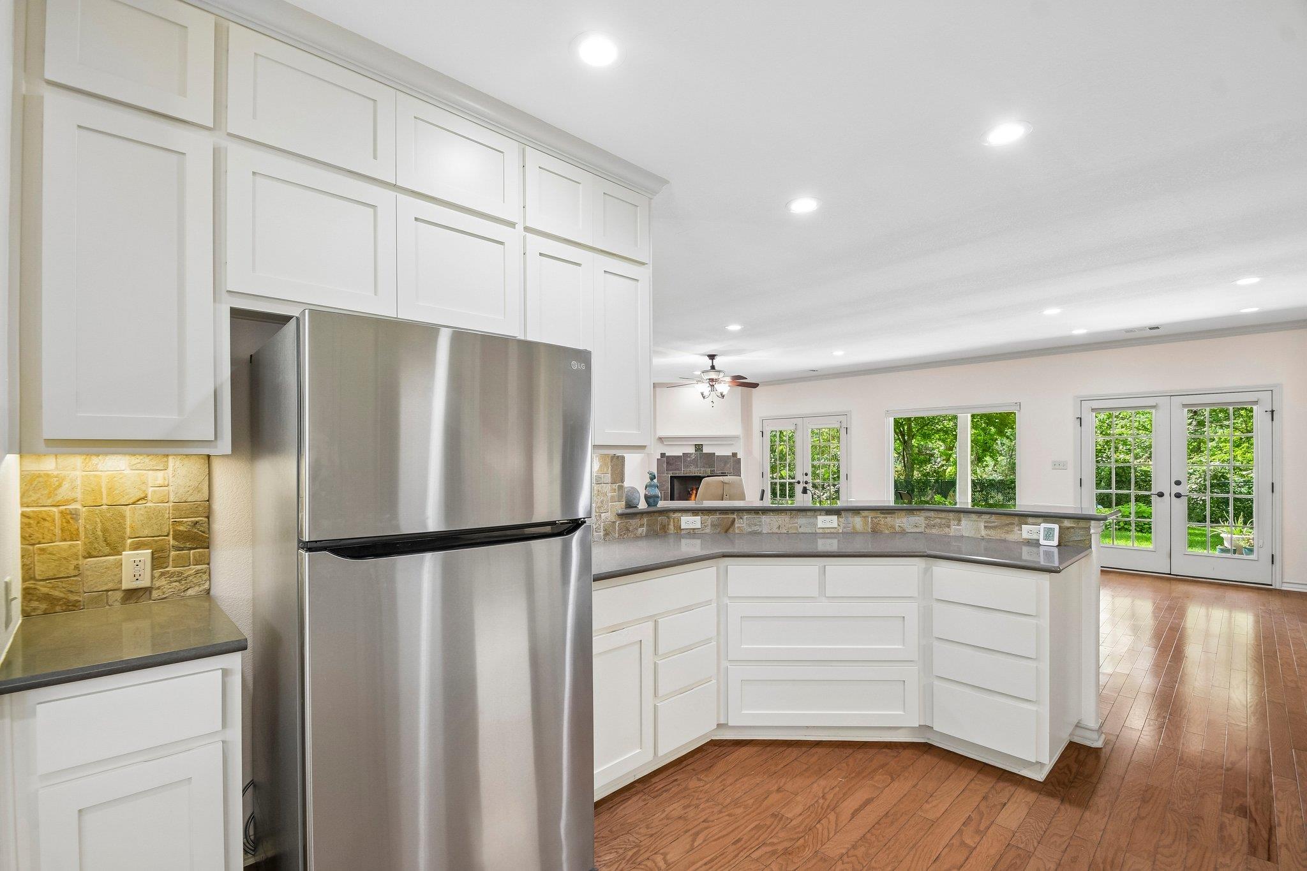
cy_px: 436
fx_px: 544
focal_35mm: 15
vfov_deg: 77.3
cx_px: 654
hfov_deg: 100.4
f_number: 8
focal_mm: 10
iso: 400
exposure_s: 1/10
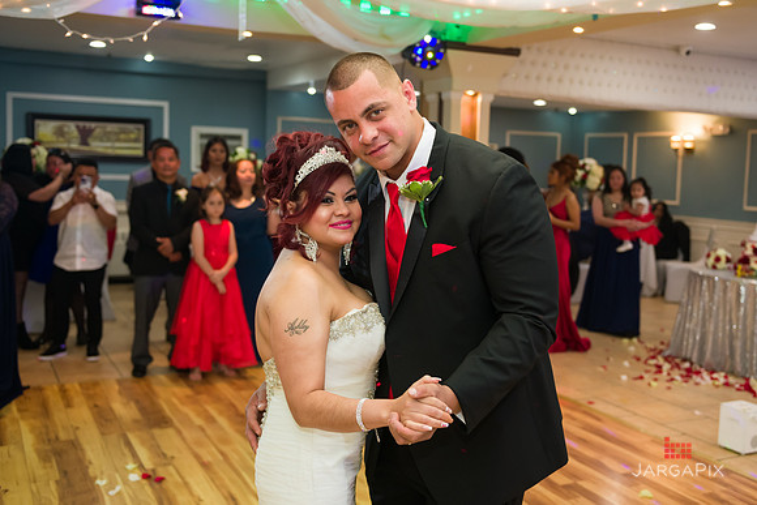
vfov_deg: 33.0
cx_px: 404
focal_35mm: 41
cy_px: 234
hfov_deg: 47.9
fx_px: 852
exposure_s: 1/125
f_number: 3.2
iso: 800
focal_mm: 35
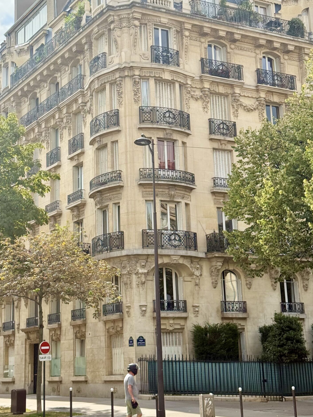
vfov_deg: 29.7
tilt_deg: +15.3
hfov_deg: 22.6
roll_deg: +1.8
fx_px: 783
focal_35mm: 65
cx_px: 139
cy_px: 147
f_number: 1.78
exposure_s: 1/5587
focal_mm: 6.76
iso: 100
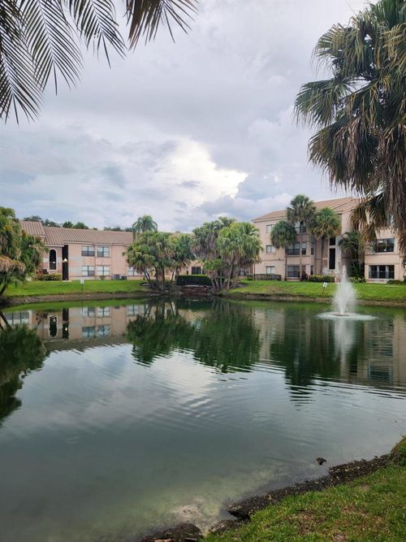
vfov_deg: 73.9
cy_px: 271
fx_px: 360
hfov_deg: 58.9
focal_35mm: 23
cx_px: 203
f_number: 1.8
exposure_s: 1/447
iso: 20
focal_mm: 5.4
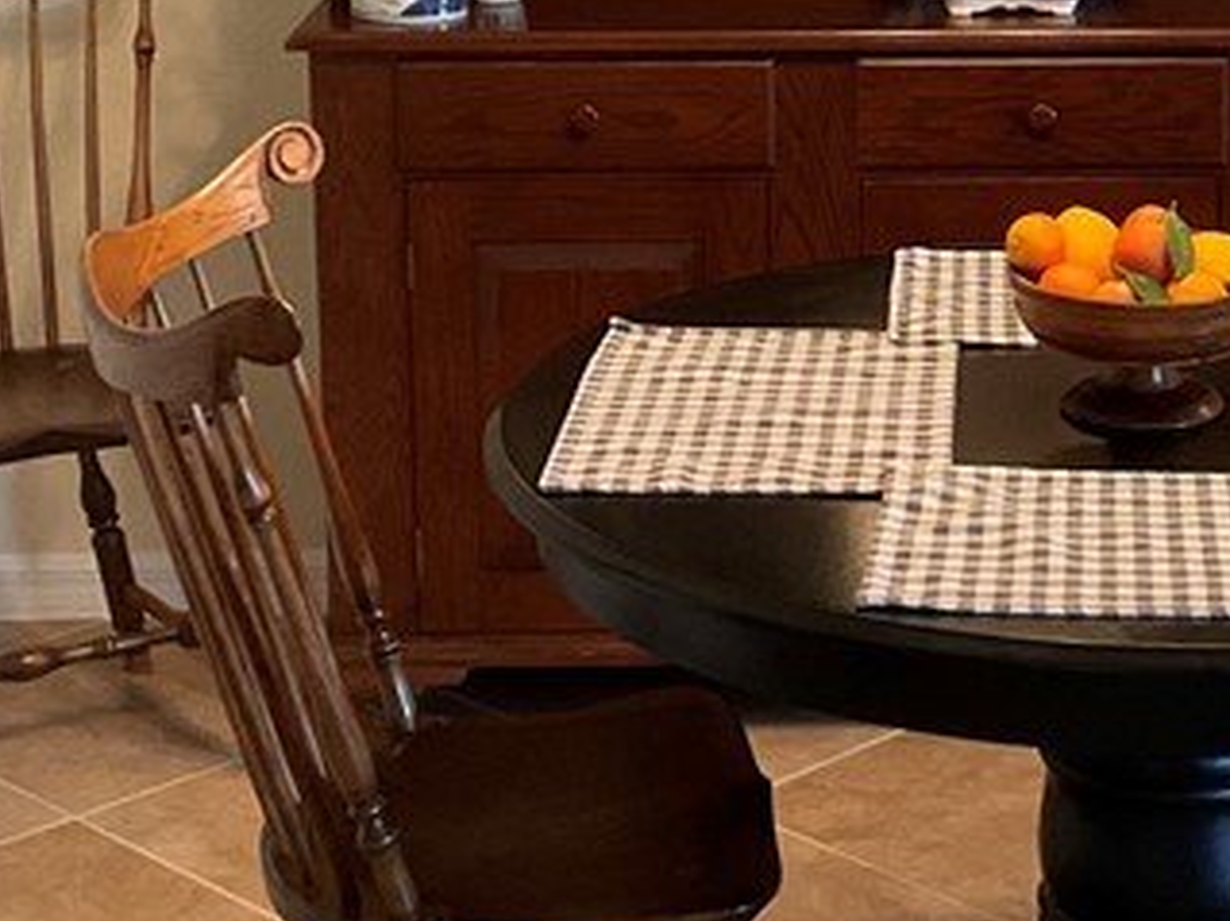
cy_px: 104
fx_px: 3303
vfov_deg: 15.7
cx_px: 906
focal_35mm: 93
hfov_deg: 20.9
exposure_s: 1/60
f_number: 1.8
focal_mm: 3
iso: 250
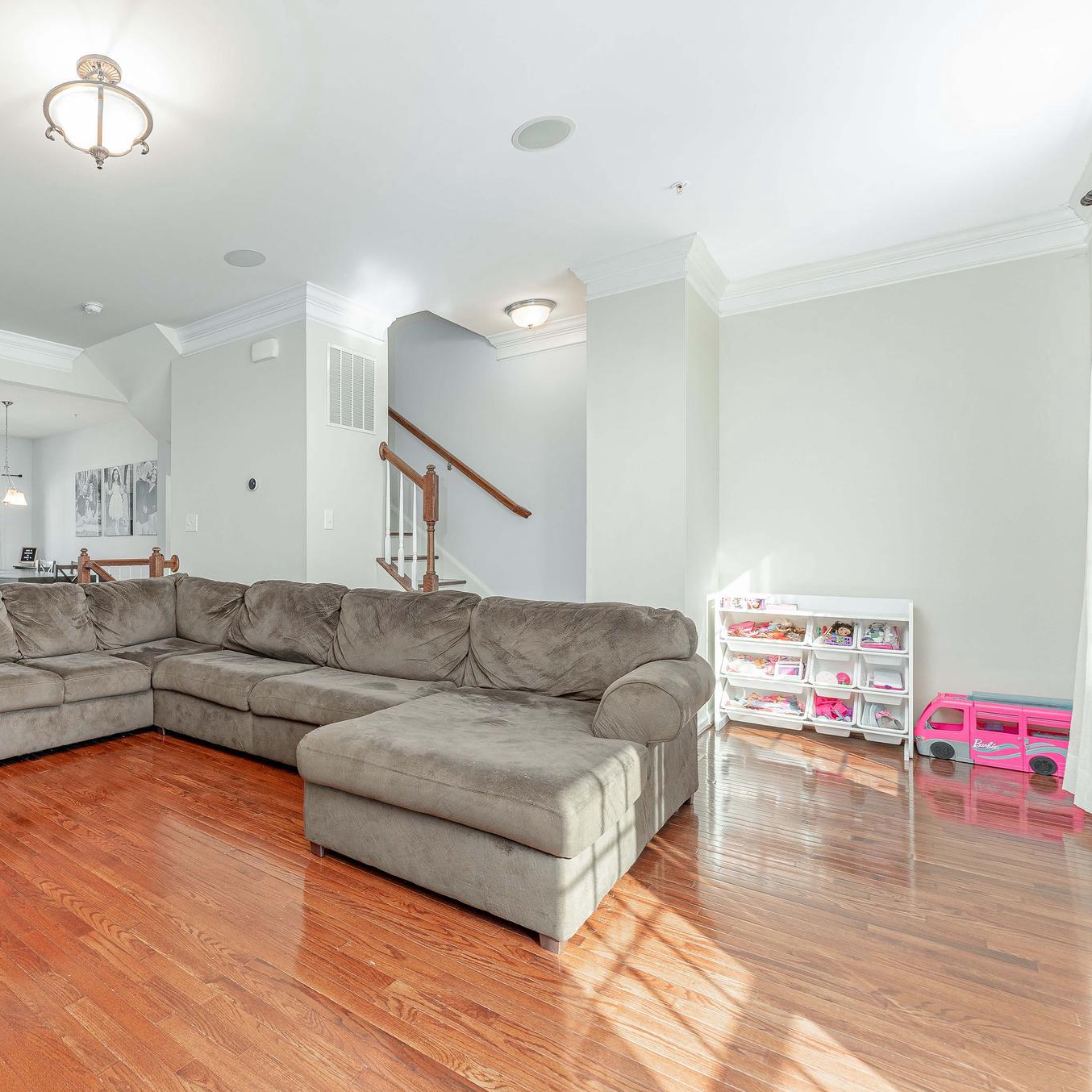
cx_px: 282
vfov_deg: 80.7
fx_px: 642
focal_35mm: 18
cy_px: 544
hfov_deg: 75.3
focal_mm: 14
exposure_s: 1/250
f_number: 11
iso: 320
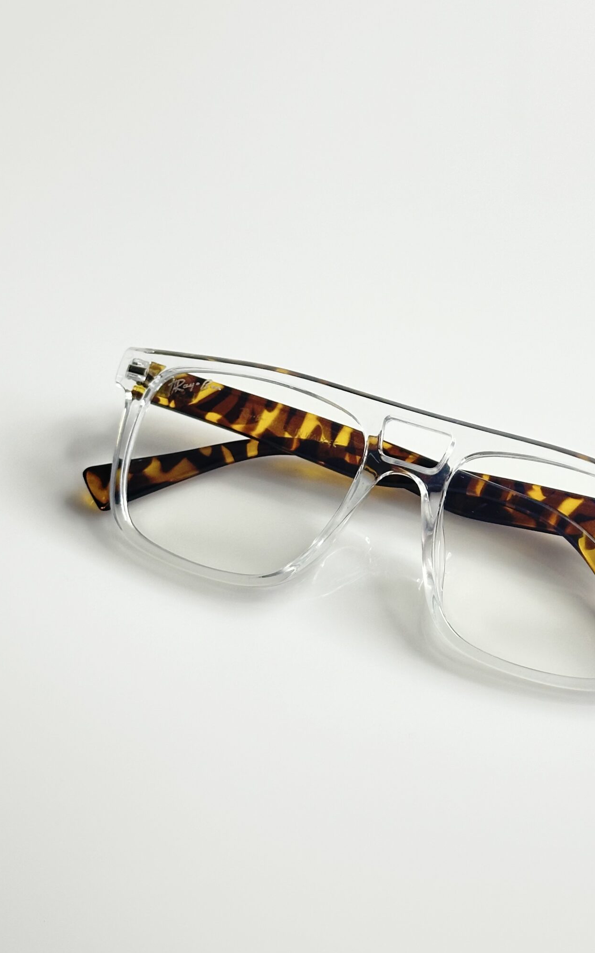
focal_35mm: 65
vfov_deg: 31.5
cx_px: 390
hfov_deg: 19.9
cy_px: 491
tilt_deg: -52.1
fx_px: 1687
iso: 200
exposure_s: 1/60
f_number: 1.78
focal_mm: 6.86
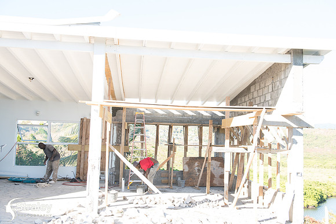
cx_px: 168
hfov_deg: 54.4
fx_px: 327
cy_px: 112
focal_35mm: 35
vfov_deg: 37.9
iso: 160
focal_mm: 35
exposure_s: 1/100
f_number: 5.6
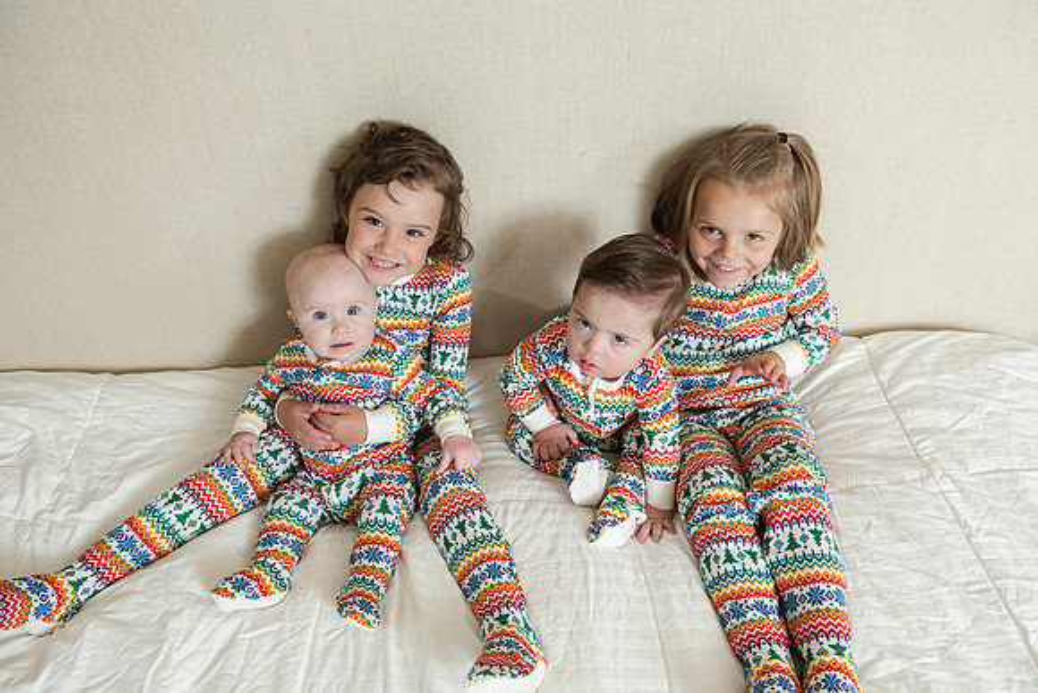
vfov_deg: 40.4
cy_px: 340
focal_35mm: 33
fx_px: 941
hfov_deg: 57.7
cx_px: 529
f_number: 5
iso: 400
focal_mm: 32
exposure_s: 1/160
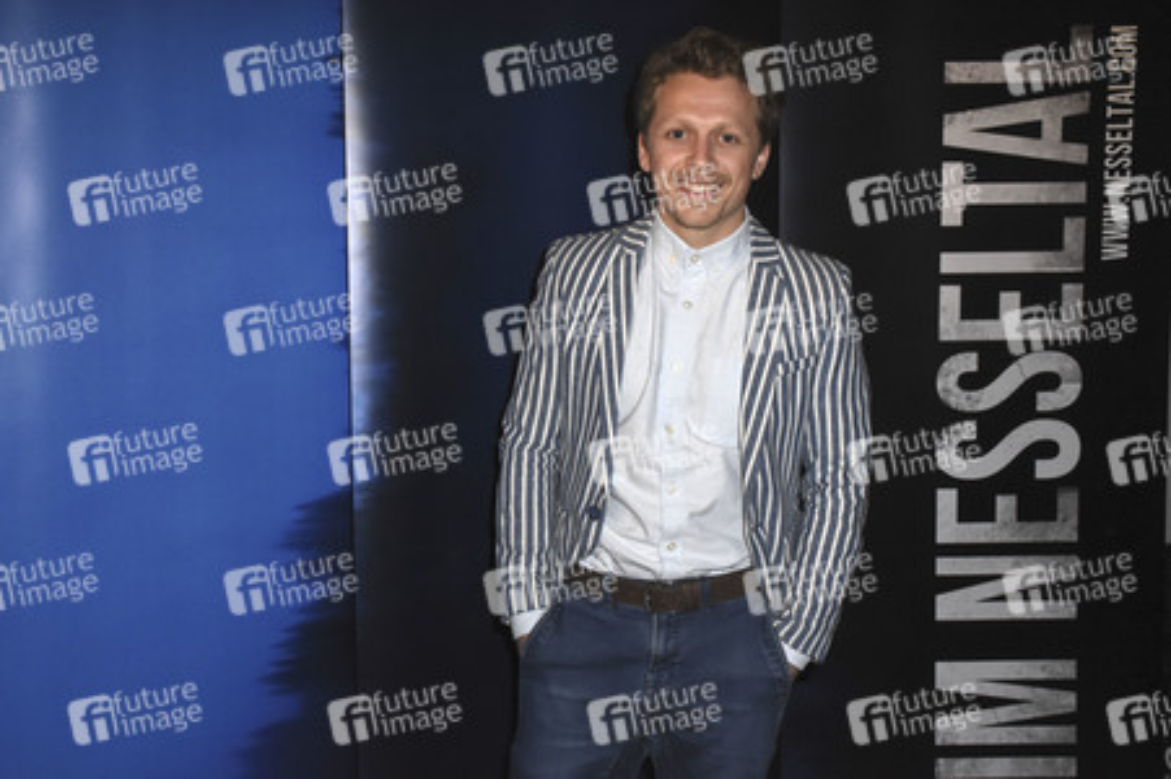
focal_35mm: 45
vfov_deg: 29.8
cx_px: 586
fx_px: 1463
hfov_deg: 43.6
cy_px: 390
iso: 1600
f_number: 6.3
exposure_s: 1/60
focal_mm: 30
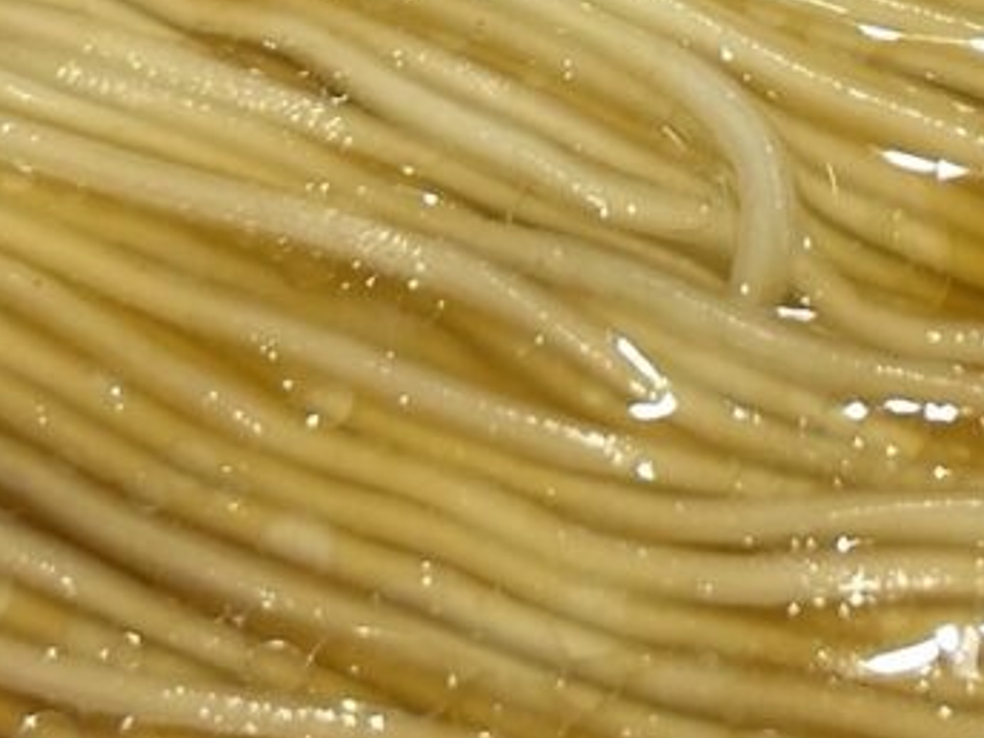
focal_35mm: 116
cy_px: -157
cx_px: 810
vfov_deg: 12.5
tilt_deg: -61.3
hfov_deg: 16.8
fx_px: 3297
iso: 100
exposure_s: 1/100
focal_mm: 5.7
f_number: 1.5
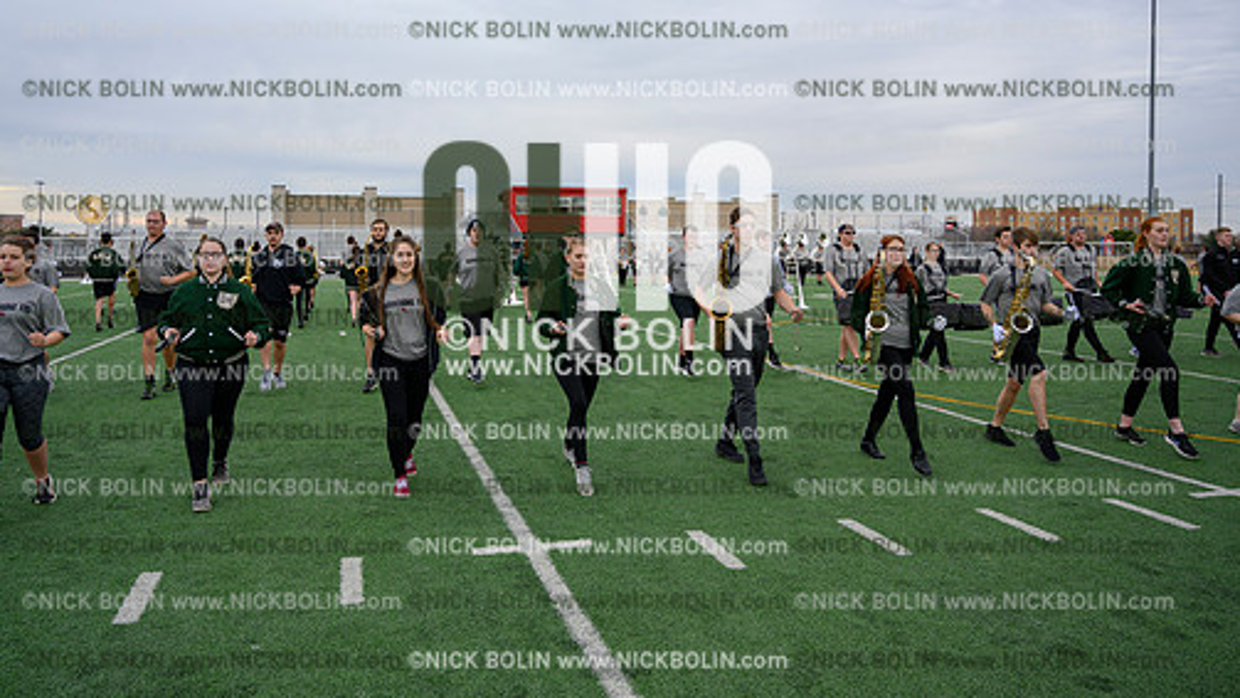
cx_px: 597
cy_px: 260
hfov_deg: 66.0
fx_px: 954
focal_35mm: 29
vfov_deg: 39.9
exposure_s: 1/500
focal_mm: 24
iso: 200
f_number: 4
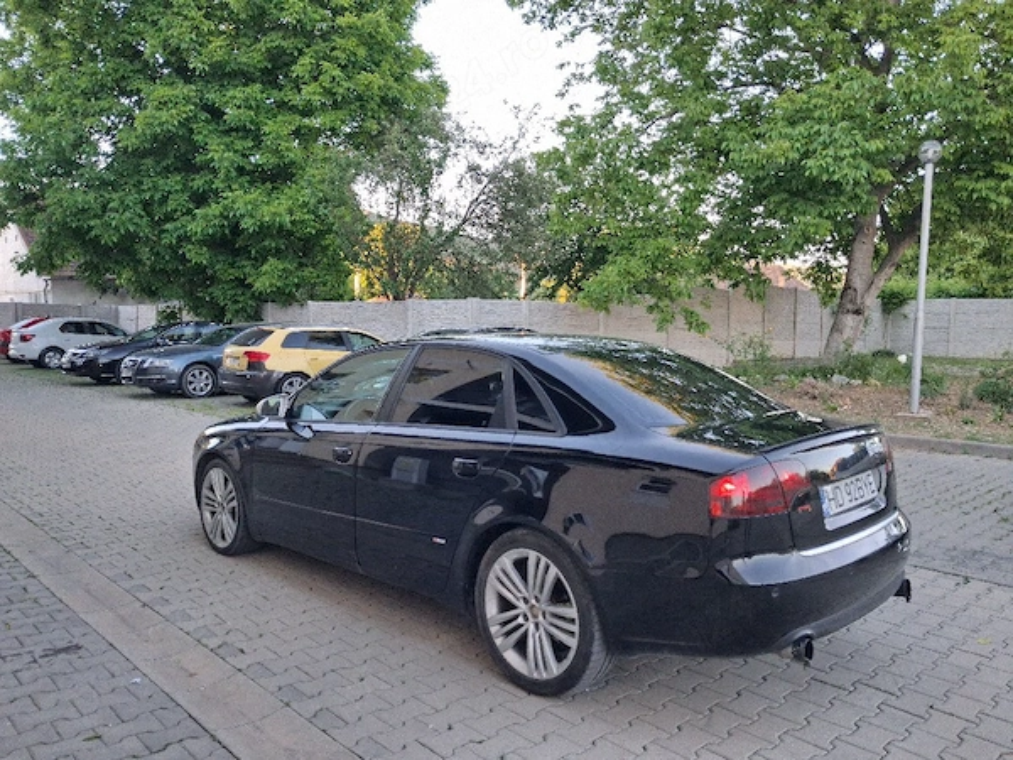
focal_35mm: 27
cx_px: 506
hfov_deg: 65.3
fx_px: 790
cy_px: 380
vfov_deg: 51.4
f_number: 1.8
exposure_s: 1/100
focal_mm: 4
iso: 125
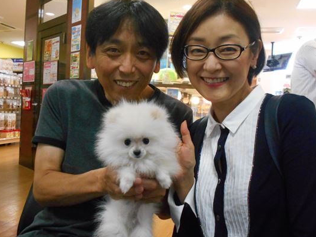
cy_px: 109
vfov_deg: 41.8
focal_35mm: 34
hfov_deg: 53.9
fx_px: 310
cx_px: 162
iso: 800
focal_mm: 5.1
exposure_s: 1/160
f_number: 3.4
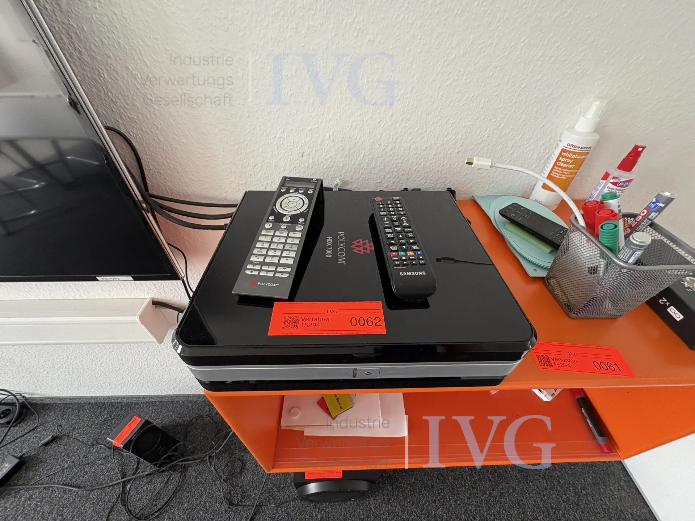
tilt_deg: -42.6
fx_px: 281
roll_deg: +0.5
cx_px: 348
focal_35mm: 14
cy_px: 260
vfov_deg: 85.7
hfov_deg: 102.1
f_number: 2.2
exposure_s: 1/73
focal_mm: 2.22
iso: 200
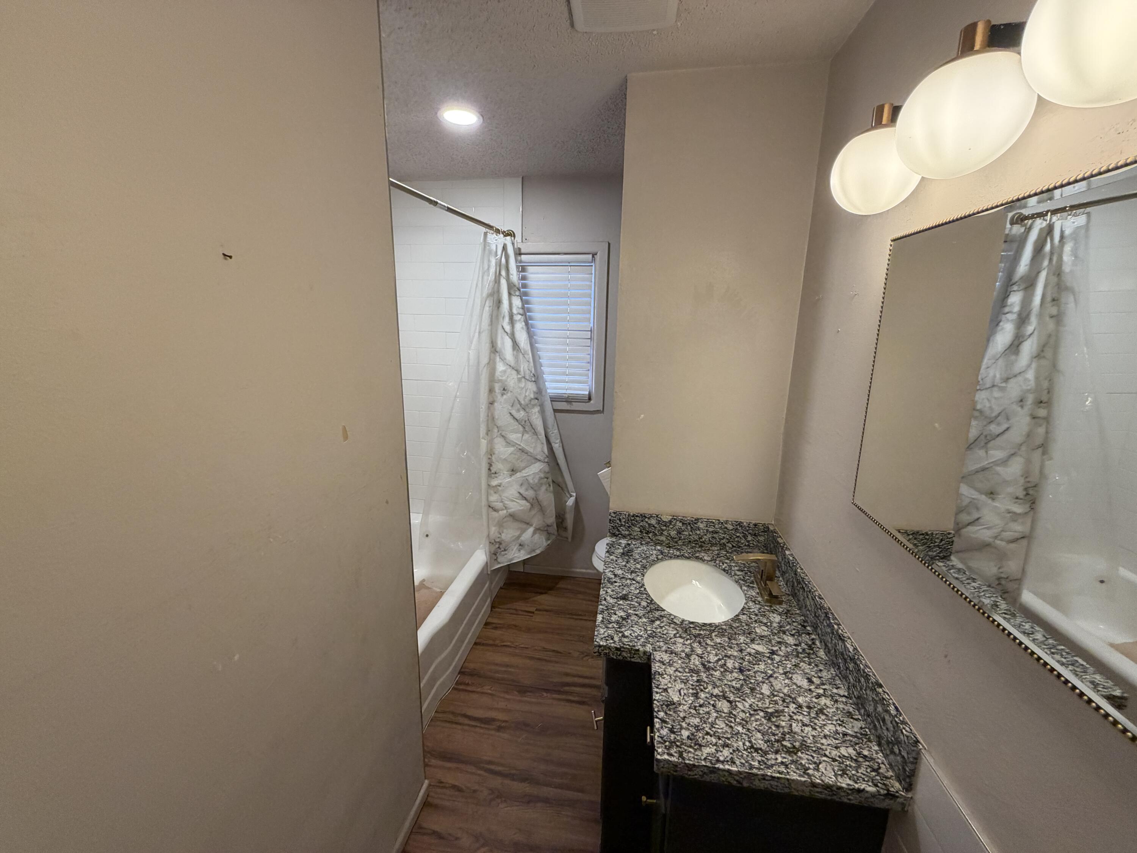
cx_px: 568
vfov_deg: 85.7
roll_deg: -1.2
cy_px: 426
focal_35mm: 14
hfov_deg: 102.1
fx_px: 460
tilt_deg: -11.4
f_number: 2.2
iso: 250
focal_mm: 2.22
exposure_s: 1/60
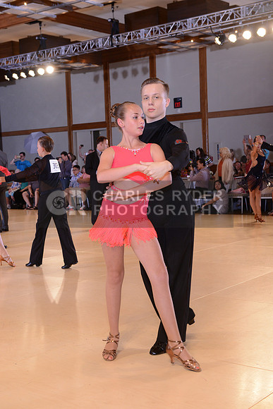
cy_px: 204
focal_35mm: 55
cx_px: 136
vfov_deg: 36.2
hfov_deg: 24.6
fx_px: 625
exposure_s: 1/250
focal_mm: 55
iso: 1250
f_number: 7.1
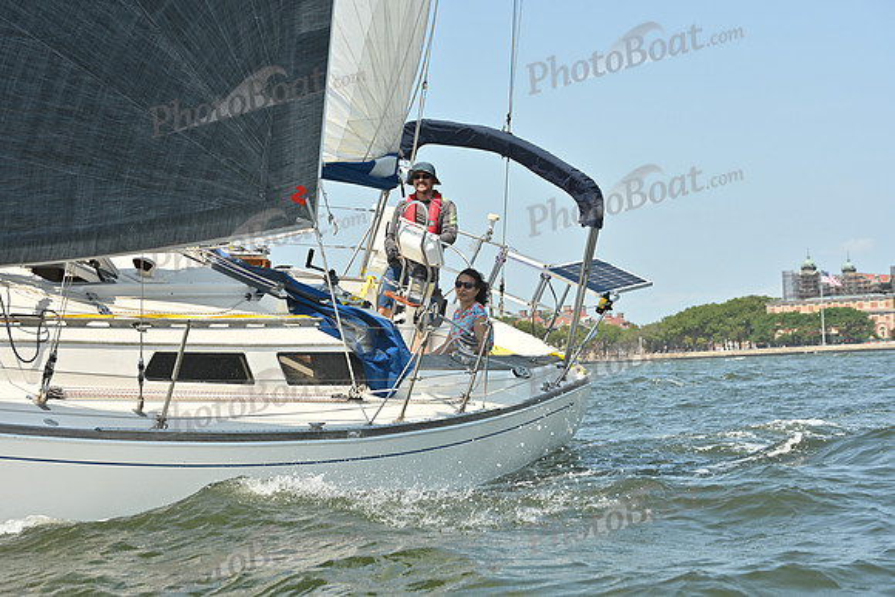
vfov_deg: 16.1
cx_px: 448
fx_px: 2114
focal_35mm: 85
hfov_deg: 23.9
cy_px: 298
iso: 320
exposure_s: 1/1250
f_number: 7.1
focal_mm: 85
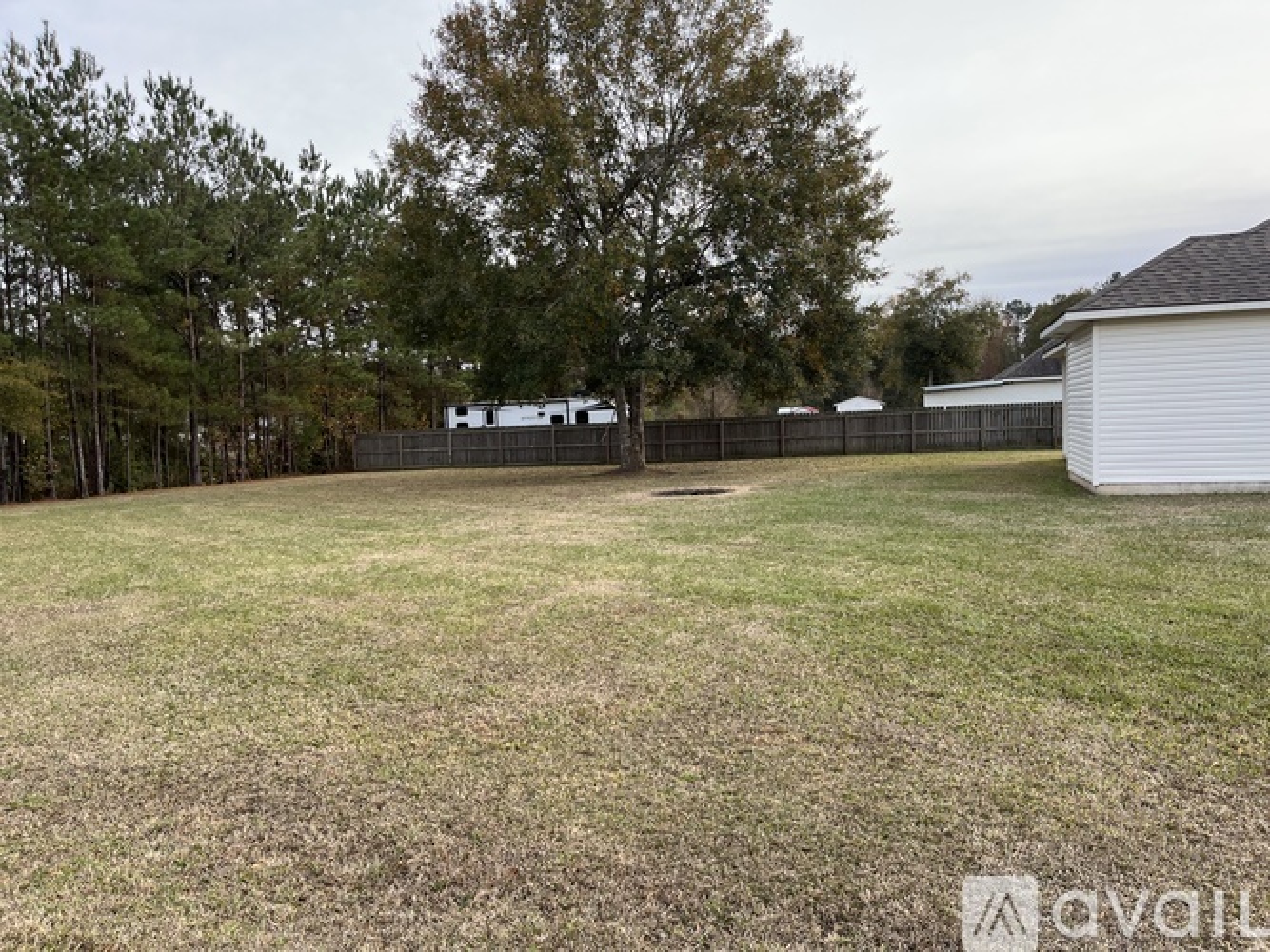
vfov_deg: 53.0
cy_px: 476
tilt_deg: -4.9
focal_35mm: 26
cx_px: 635
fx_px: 954
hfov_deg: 67.3
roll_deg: +2.2
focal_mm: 5.1
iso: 50
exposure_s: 1/294
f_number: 1.6
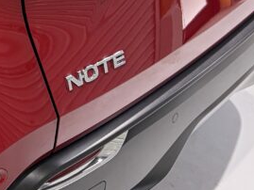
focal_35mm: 99
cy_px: -92
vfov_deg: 14.0
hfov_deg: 17.3
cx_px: -157
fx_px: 727
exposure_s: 1/60
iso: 80
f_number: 1.6
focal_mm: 5.96
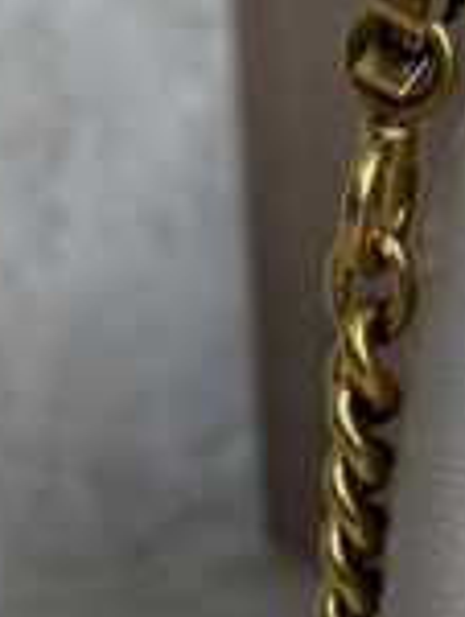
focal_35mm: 128
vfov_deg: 15.2
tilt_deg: -15.9
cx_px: 646
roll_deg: -0.3
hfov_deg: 11.3
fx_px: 2286
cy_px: 555
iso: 80
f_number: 1.78
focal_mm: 6.76
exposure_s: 1/120
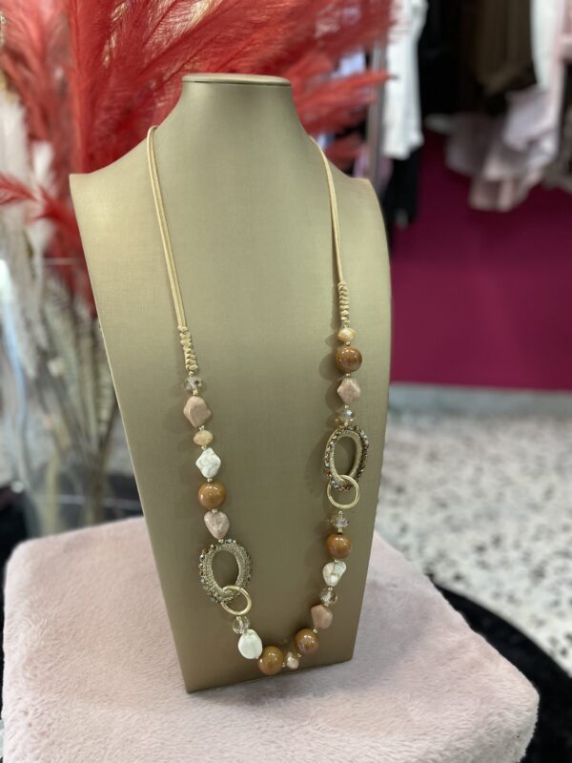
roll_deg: -0.3
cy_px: 382
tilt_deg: -16.3
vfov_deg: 67.3
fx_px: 573
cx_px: 286
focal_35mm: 26
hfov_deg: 53.1
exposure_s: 1/50
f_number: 1.6
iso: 125
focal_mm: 4.2
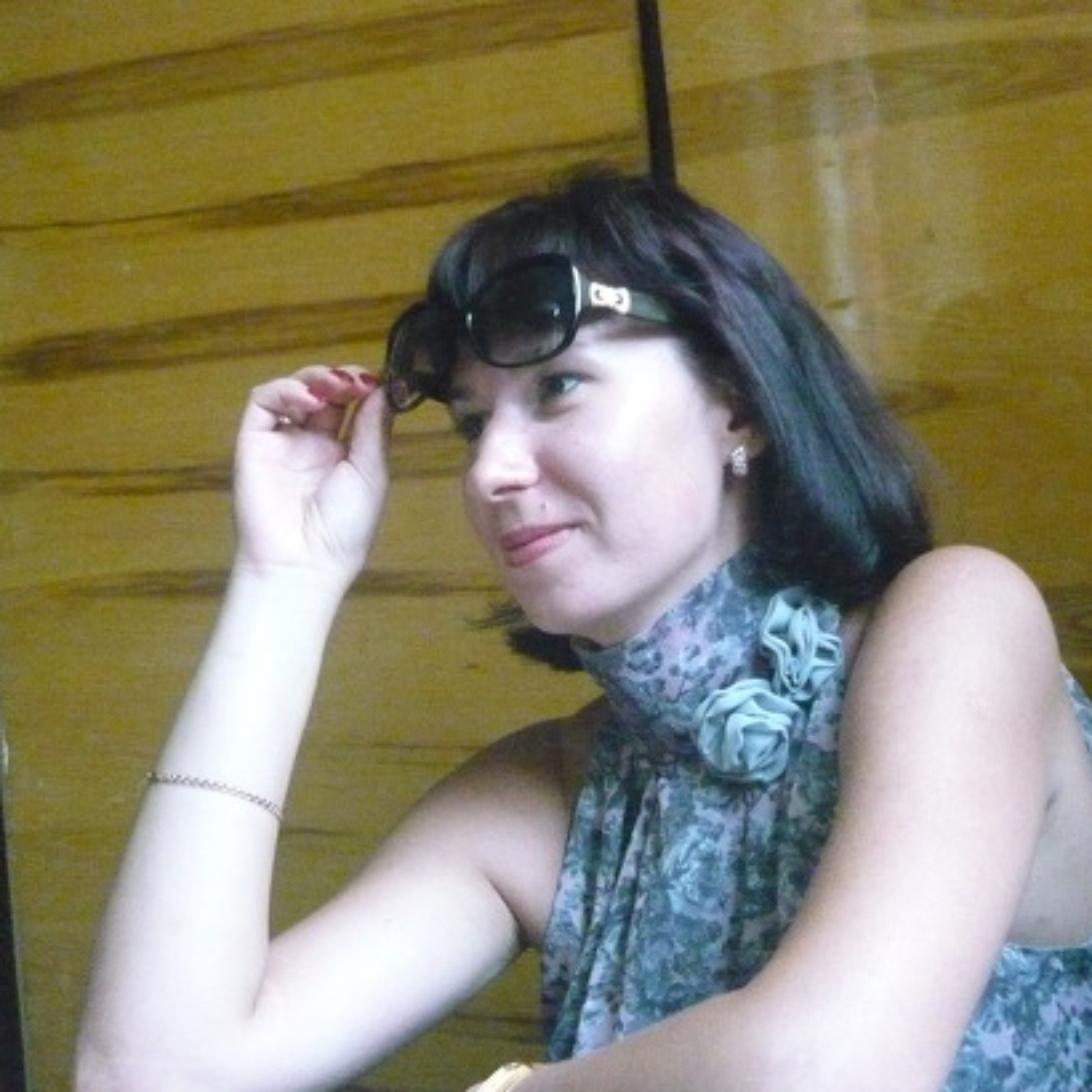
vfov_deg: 32.2
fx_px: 1892
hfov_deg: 32.2
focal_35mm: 53
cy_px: 517
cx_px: 559
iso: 1600
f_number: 3
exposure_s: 1/160
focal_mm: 6.8
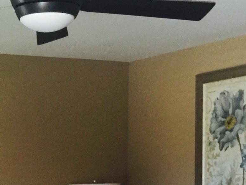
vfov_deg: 12.5
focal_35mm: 112
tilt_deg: -7.0
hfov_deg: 16.8
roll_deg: +1.1
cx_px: -52
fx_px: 796
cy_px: 291
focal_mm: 4.15
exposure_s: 1/4
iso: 64
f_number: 2.2
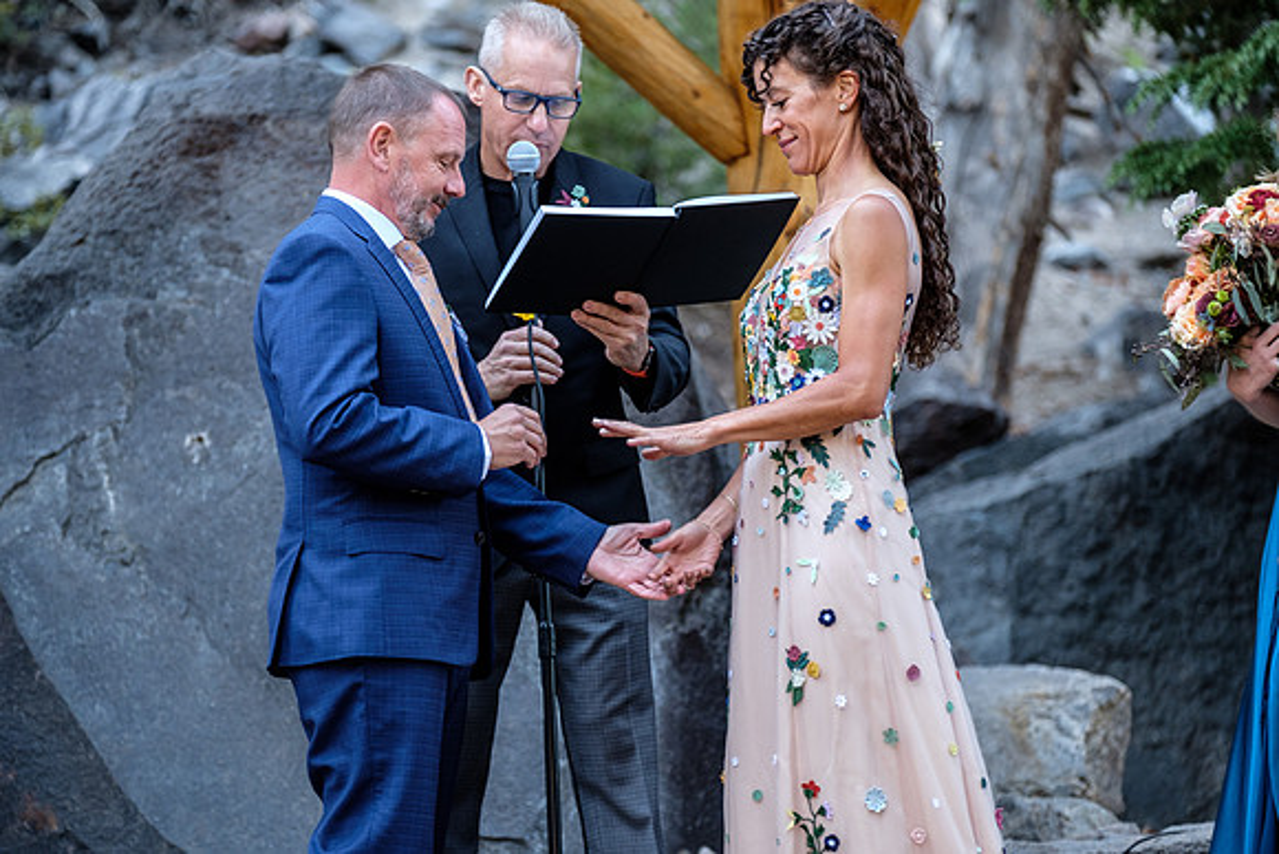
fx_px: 5046
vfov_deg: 9.7
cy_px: 427
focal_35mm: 142
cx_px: 640
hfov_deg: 14.4
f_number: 2.8
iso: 640
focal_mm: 94.5
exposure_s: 1/105
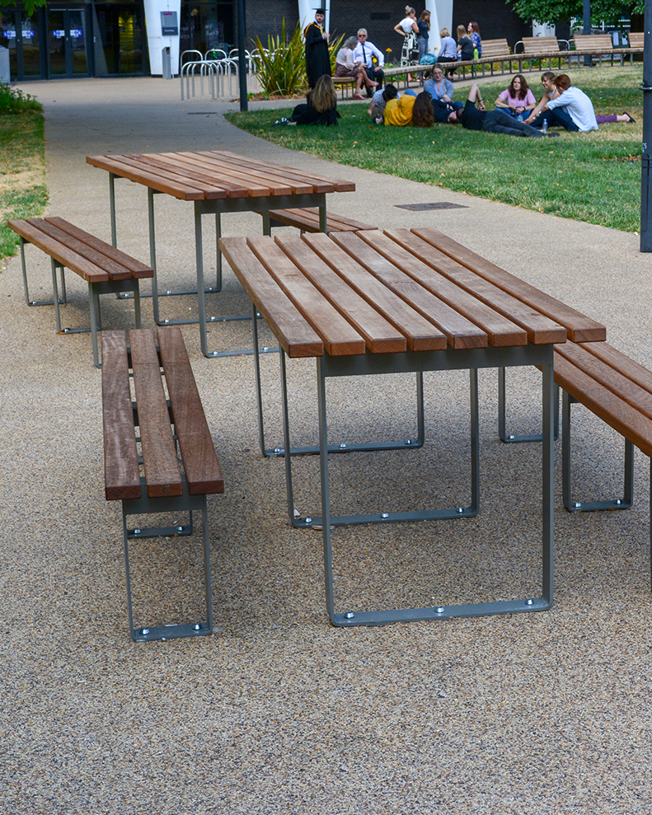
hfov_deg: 20.5
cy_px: 409
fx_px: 1802
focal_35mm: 75
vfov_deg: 25.5
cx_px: 362
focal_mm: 35
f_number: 10
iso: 400
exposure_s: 1/250
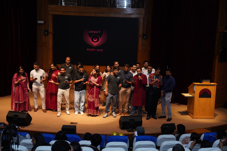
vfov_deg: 22.3
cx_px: 114
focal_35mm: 61
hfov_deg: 32.9
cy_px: 76
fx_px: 385
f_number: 4
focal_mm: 61
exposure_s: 1/200
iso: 800
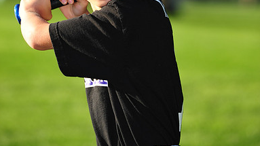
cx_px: 130
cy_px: -29
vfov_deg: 4.9
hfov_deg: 8.8
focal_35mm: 246
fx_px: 1695
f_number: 4.5
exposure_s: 1/640
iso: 200
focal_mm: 155
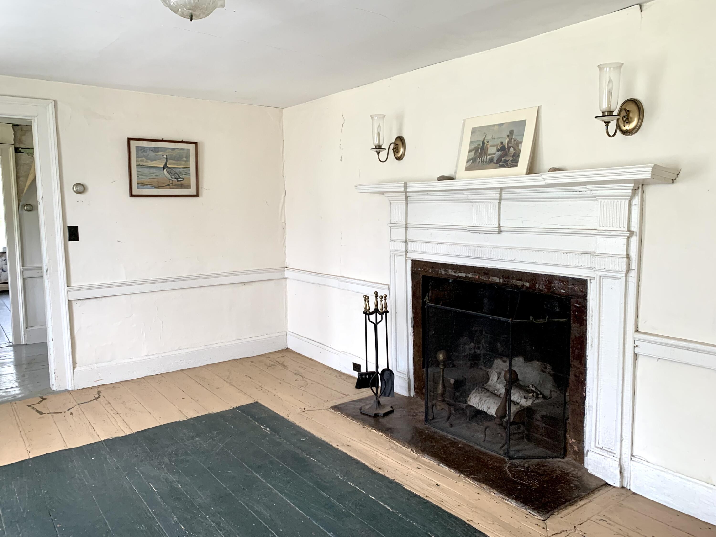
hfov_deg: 67.3
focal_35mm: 26
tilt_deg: -5.5
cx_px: 358
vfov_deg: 53.1
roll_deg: +0.4
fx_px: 538
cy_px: 268
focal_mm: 4.25
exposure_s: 1/78
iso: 100
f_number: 1.8
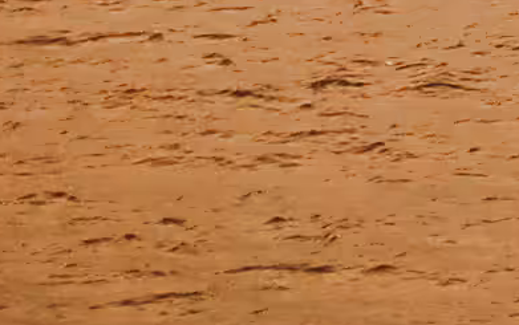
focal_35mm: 417
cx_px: 1181
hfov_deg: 4.9
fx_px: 5896
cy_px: -516
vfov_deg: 3.1
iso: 640
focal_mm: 55
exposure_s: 1/2500
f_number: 5.6
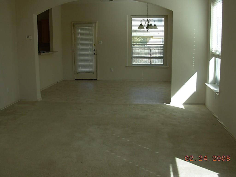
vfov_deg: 37.7
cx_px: 118
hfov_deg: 49.0
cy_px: 88
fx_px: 259
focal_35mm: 38
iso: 50
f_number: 2.9
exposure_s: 1/192
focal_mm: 6.3
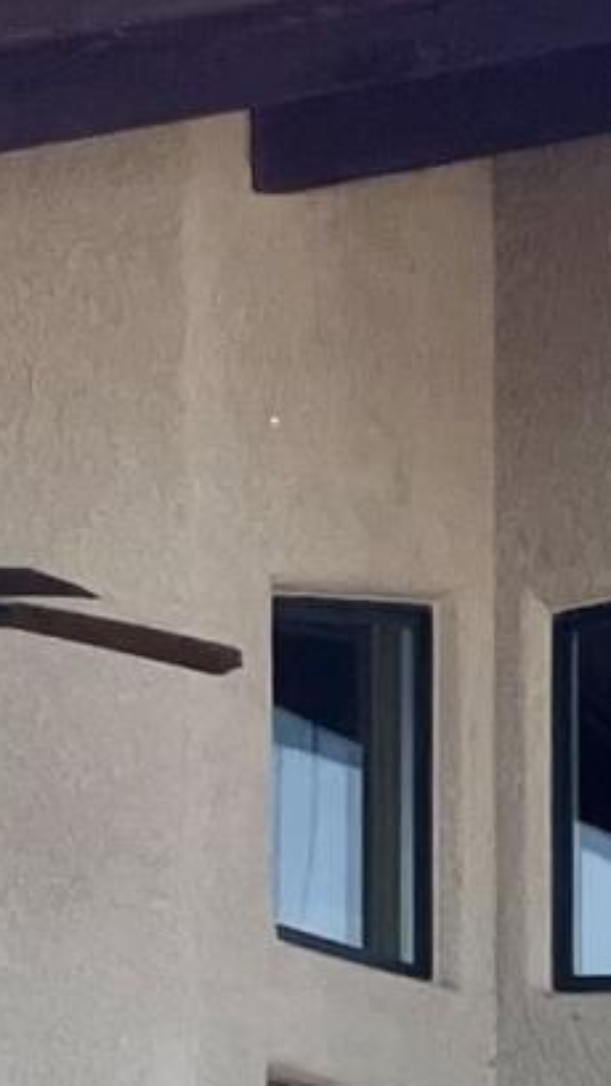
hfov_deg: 5.5
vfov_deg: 9.9
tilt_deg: -0.4
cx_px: 1761
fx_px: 5992
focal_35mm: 208
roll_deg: +0.3
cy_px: 1880
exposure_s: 1/694
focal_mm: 4.2
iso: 32
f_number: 1.6
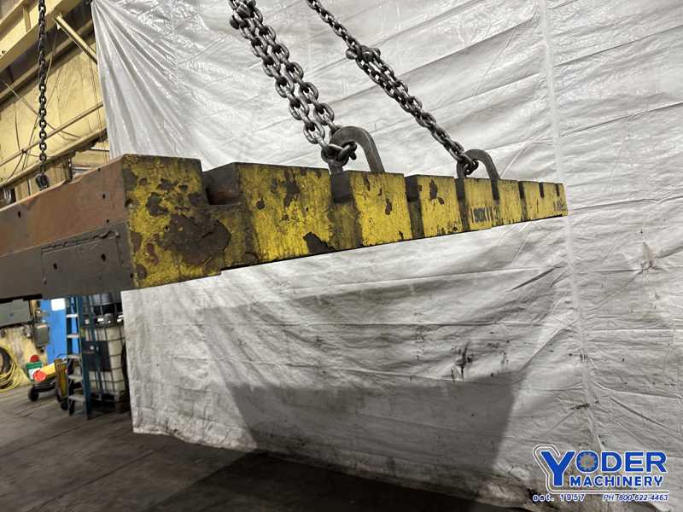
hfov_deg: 71.6
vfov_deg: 56.8
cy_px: 256
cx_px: 342
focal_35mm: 24
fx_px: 474
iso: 125
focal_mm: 6.86
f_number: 1.78
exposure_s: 1/60
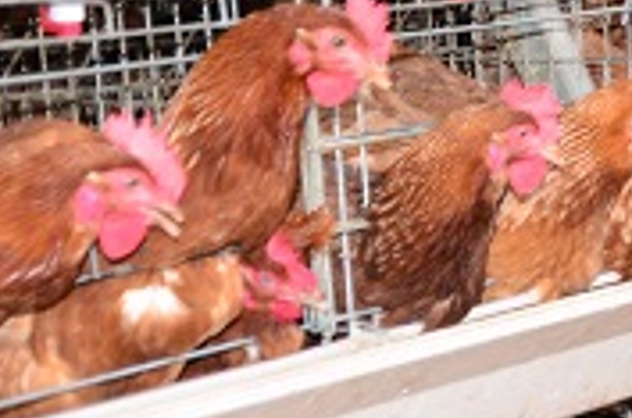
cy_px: 436
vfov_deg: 9.1
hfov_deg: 12.9
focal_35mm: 148
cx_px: 1064
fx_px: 2591
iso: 200
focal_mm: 28
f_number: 4
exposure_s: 1/60
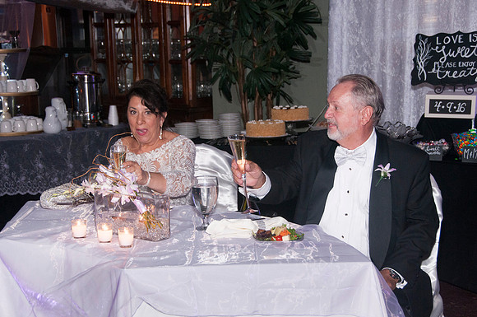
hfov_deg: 30.6
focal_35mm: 66
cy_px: 158
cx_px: 238
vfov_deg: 20.6
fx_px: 873
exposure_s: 1/30
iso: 400
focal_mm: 44
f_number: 5.6
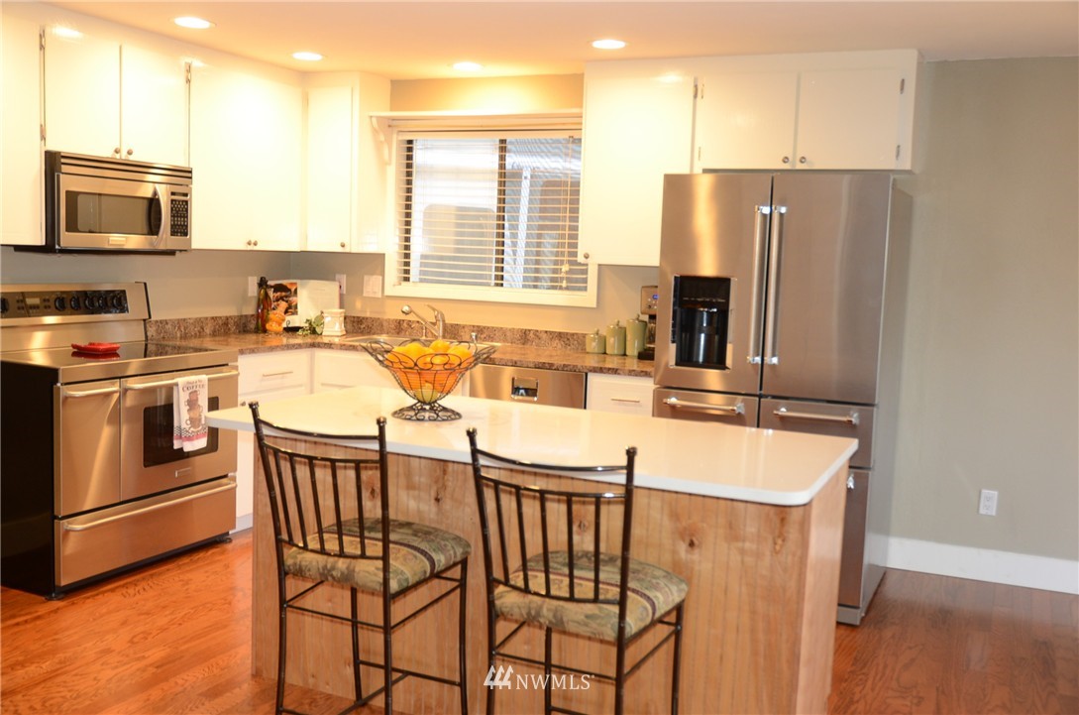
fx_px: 1077
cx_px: 540
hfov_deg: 53.2
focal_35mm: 36
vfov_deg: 36.7
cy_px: 358
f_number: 4
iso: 500
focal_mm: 24
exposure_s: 1/30
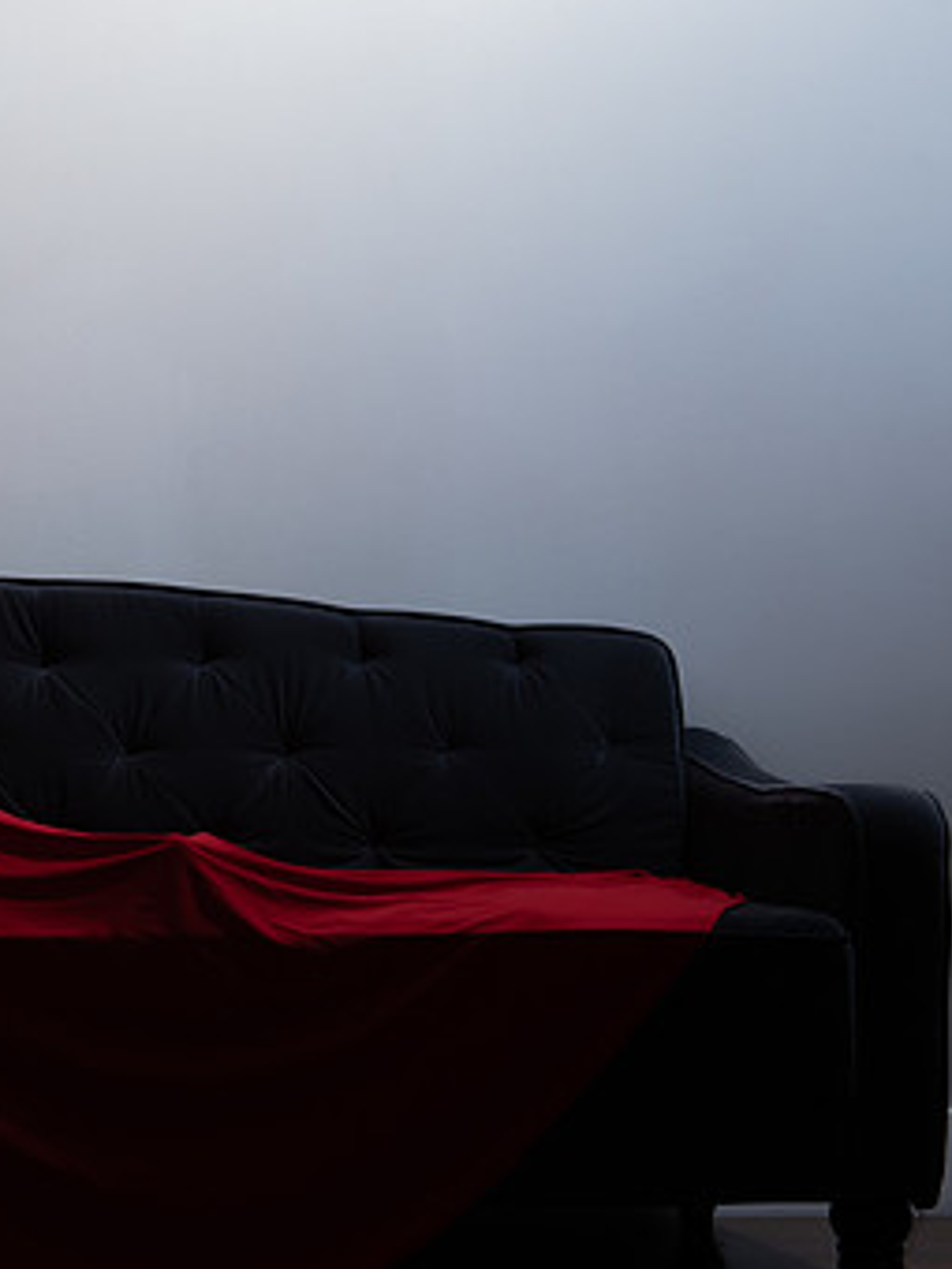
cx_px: -49
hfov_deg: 17.3
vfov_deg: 23.6
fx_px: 3044
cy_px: 679
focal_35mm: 83
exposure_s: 1/200
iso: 400
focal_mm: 48
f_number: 6.3
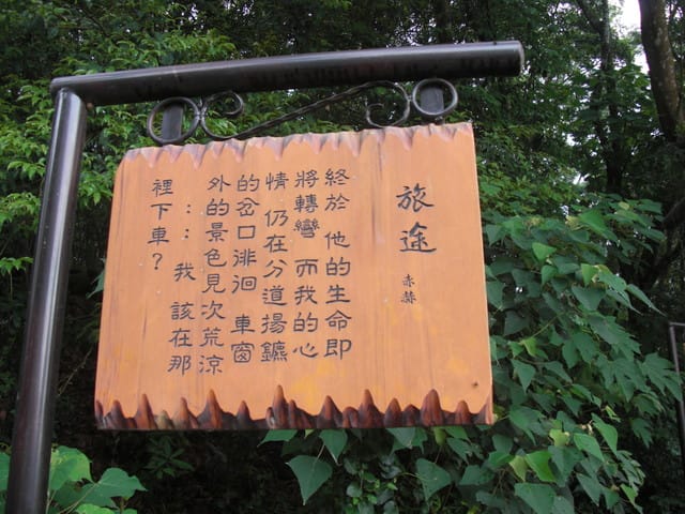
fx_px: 712
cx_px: 342
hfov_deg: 51.4
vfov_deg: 39.7
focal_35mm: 36
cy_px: 257
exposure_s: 1/80
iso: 50
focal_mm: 6.3
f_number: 2.8
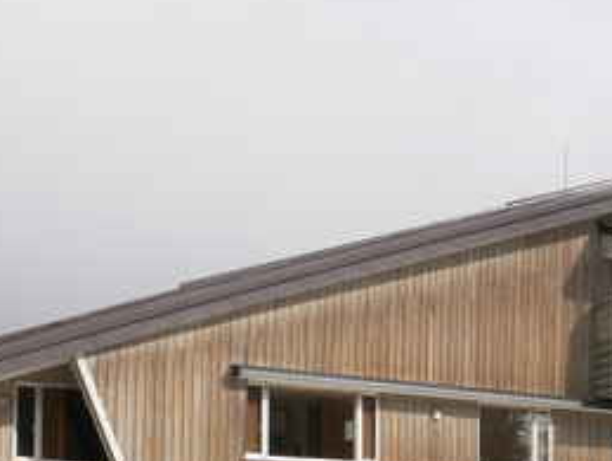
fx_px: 1310
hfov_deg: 22.6
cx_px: 853
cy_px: 561
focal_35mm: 74
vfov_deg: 18.8
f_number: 7.1
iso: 200
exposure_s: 1/400
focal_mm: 12
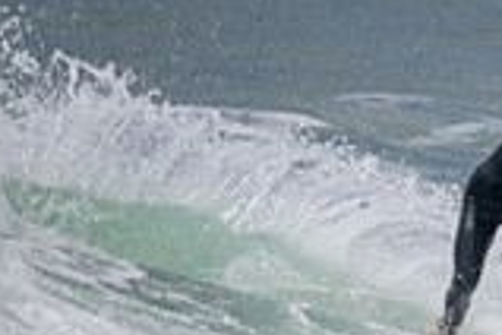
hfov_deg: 0.5
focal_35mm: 4014
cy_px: 354
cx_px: 712
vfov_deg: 0.3
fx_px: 55969
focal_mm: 800
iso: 500
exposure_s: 1/2000
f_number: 11
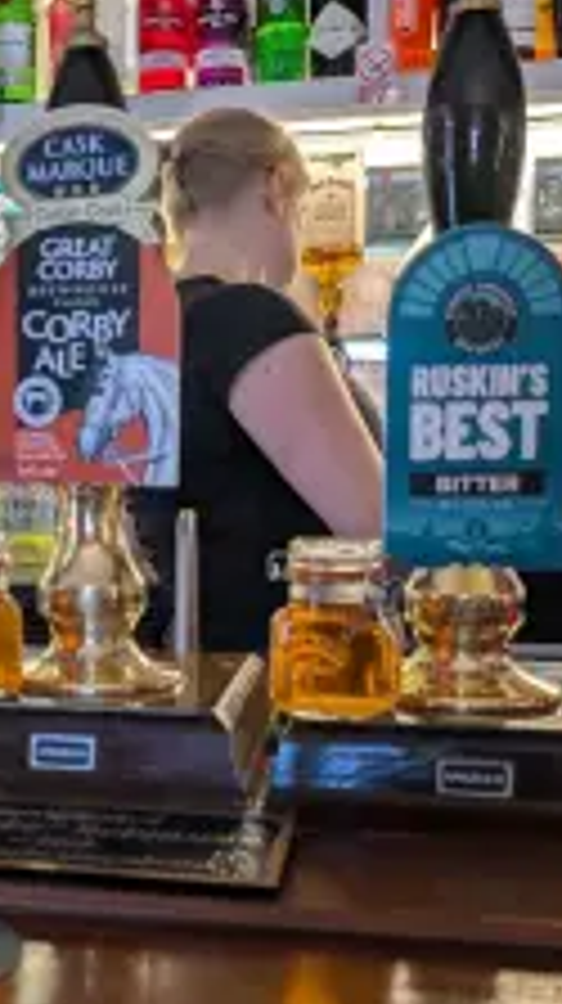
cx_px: 67
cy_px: 583
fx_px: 1248
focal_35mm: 47
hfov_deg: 24.7
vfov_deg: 43.6
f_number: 1.68
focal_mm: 6.9
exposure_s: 1/100
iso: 178
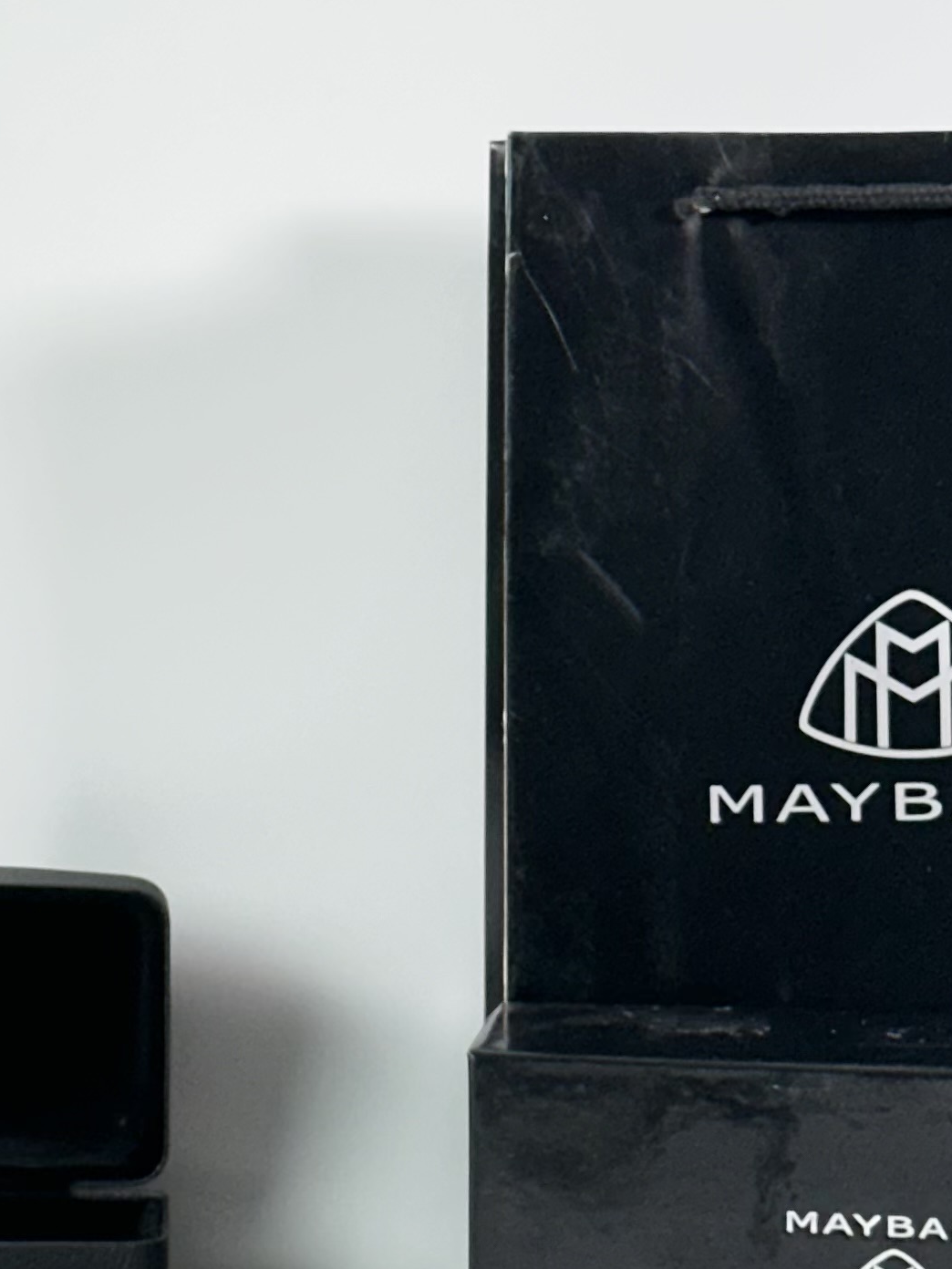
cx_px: 5
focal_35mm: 139
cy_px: 635
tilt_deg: -5.1
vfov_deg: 14.2
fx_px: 5097
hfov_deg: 10.6
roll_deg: +0.0
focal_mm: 6.86
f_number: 1.78
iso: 80
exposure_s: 1/100
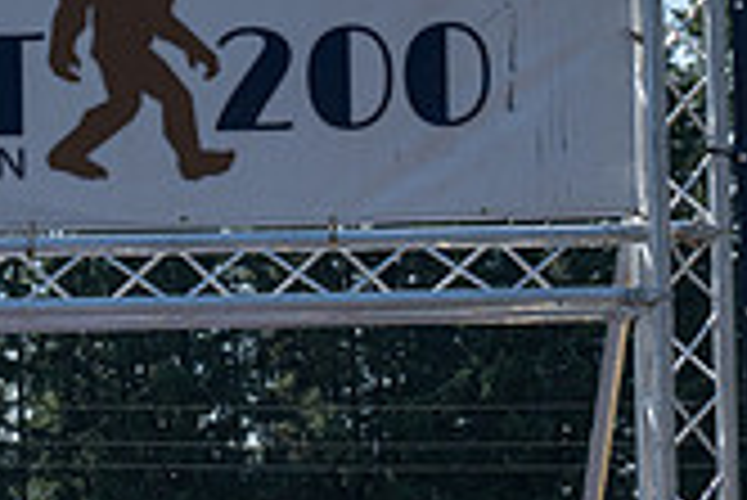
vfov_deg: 7.3
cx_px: -337
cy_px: 530
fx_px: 3884
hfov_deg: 10.6
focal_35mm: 187
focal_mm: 36
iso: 160
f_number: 6.3
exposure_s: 1/640
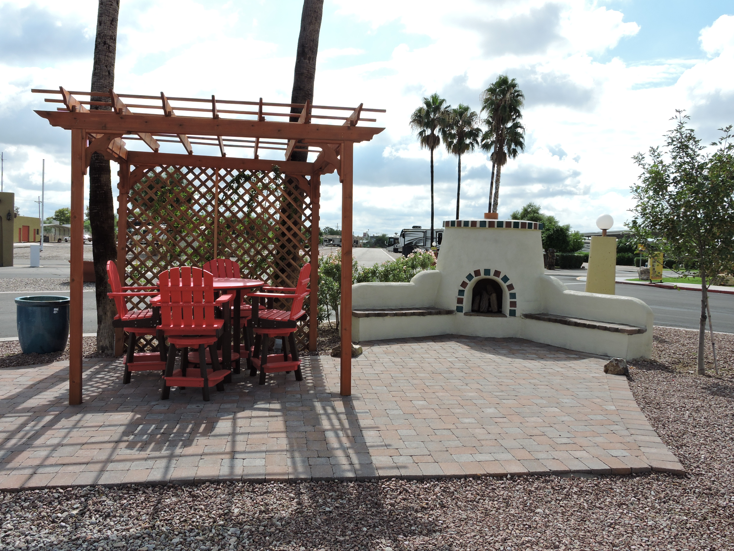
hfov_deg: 60.0
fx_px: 636
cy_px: 276
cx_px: 367
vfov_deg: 46.8
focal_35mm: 30
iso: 100
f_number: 3.5
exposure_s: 1/1250
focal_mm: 5.4
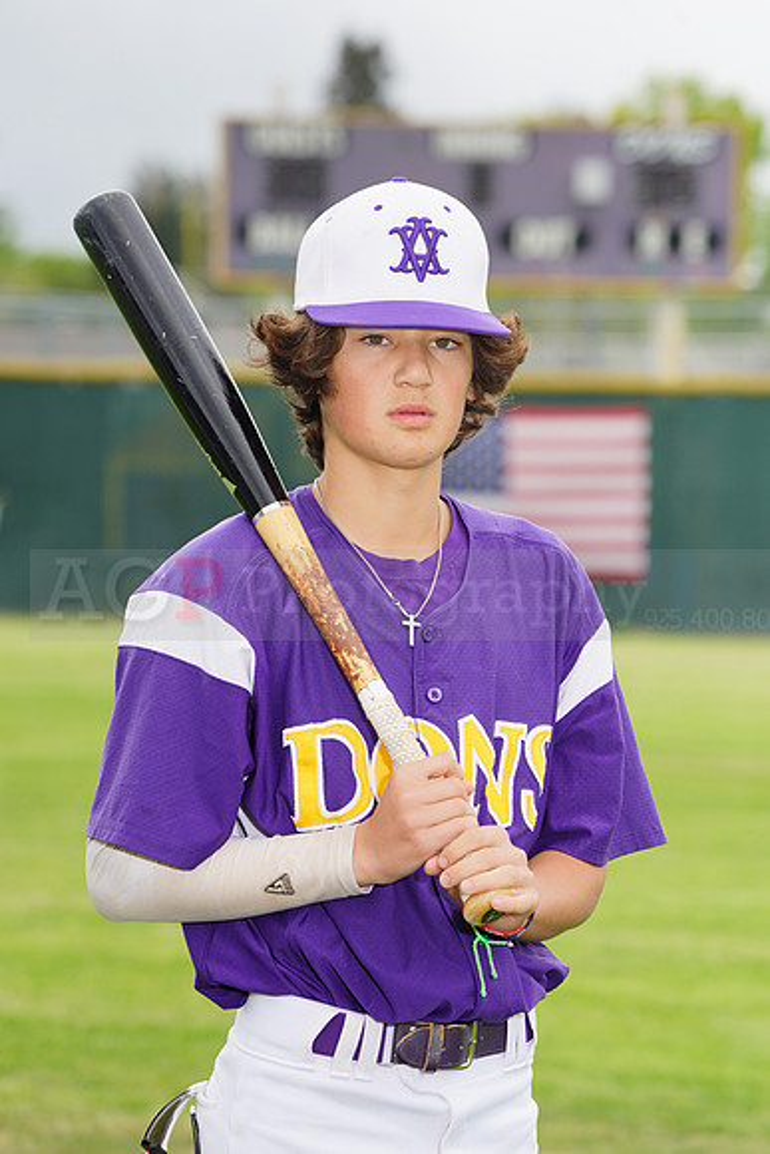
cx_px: 385
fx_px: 7246
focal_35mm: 226
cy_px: 577
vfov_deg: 9.1
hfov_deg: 6.1
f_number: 9
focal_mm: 226
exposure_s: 1/250
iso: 200
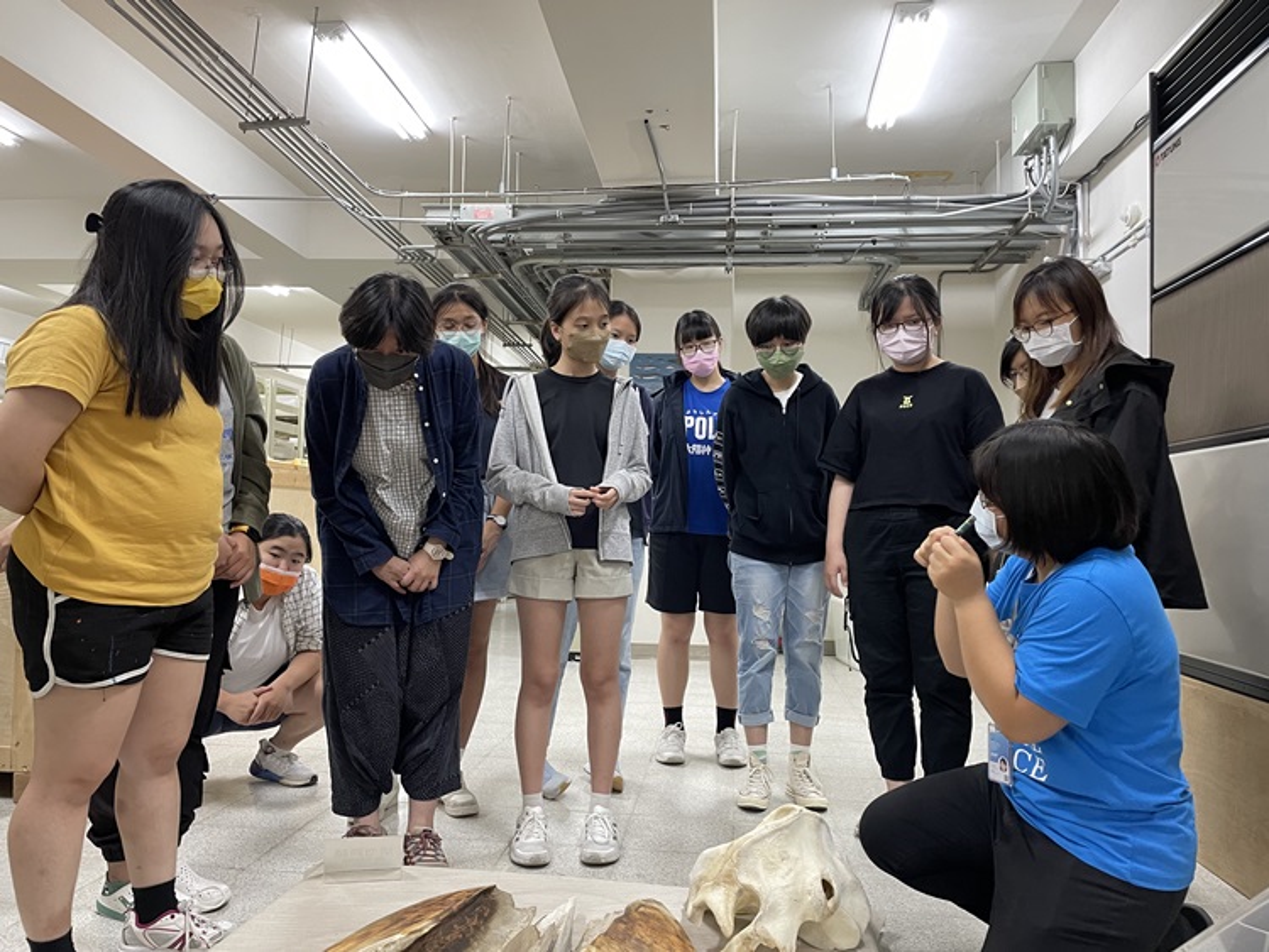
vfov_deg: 53.1
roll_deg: -1.3
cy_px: 476
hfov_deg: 67.3
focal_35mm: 26
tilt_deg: +3.6
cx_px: 634
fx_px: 953
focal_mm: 4.2
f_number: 1.6
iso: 160
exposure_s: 1/60
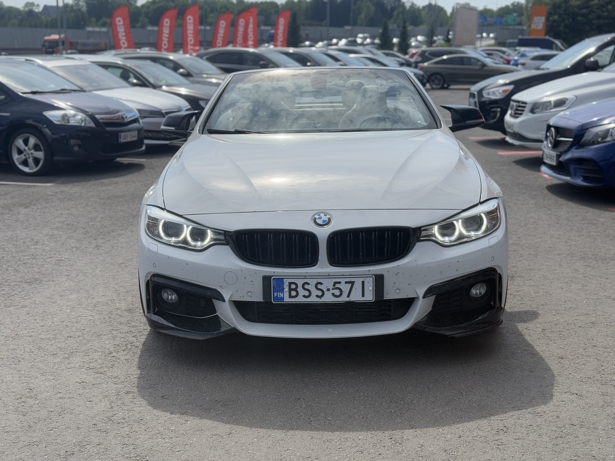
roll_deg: -0.2
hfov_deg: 39.7
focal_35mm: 48
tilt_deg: -11.6
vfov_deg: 30.3
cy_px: 230
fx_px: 853
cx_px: 308
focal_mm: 6.76
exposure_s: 1/6536
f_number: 1.78
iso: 64
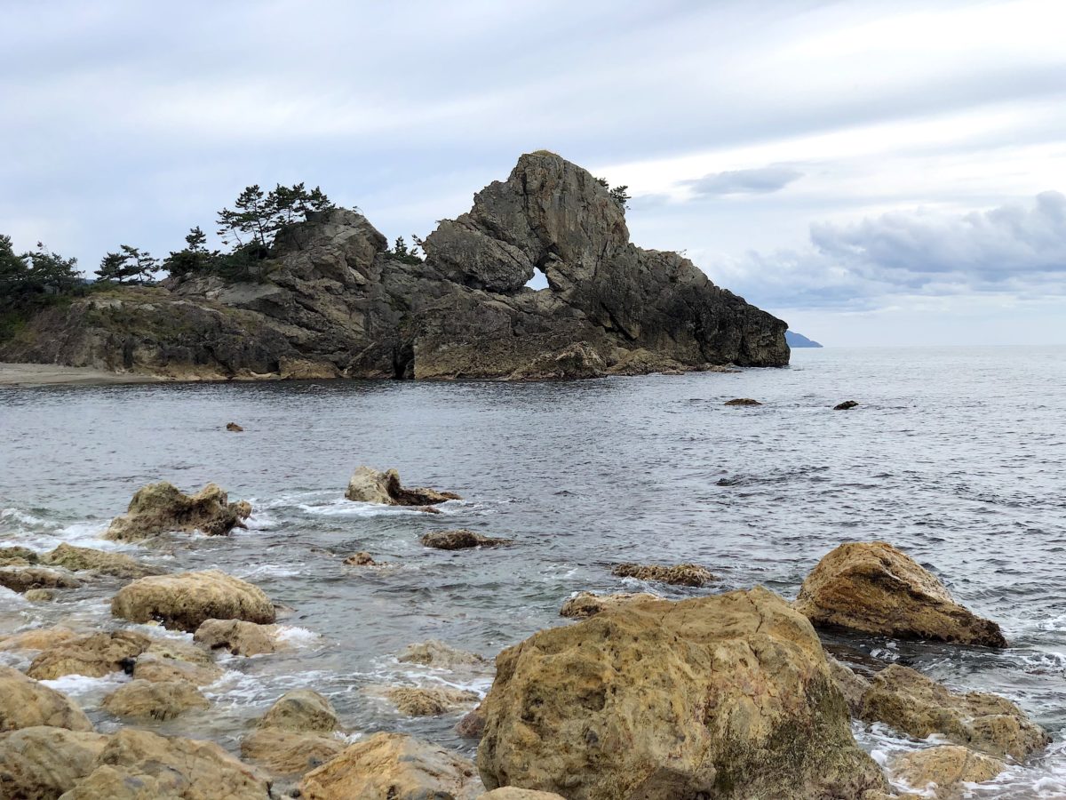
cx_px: 533
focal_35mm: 52
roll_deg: +0.5
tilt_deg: -1.4
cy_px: 400
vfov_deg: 28.0
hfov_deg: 36.8
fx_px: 1601
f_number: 2.4
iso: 16
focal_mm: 6
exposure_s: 1/774
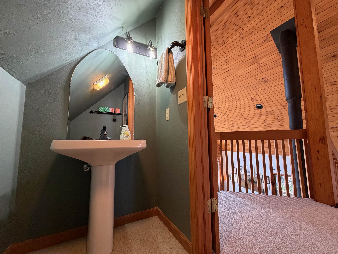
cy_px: 127
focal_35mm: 14
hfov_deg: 102.1
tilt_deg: +5.8
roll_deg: +1.4
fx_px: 137
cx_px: 169
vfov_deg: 85.7
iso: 320
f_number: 2.2
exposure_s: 1/60
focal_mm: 2.22
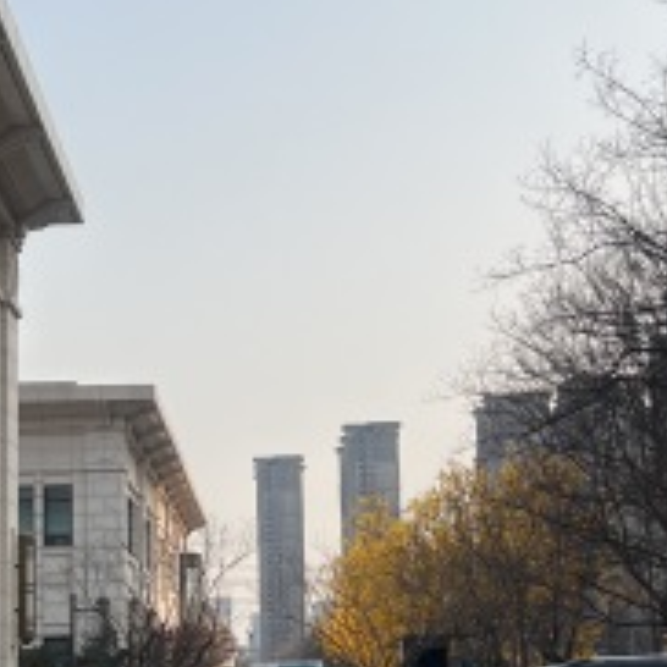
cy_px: 445
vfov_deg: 23.3
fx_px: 1613
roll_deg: +0.9
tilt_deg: +9.6
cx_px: 238
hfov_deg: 23.3
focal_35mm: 74
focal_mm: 5.7
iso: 50
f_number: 1.5
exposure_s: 1/5587
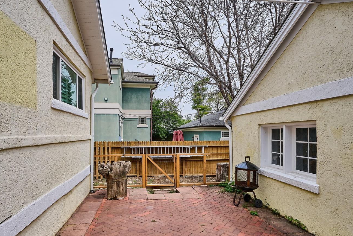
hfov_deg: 79.4
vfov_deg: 58.0
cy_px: 127
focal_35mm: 22
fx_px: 212
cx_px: 163
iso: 400
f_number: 10
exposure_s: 1/800
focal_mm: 17.5
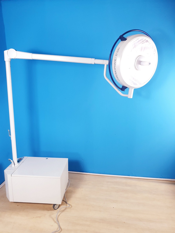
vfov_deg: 67.3
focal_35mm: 26
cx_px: 88
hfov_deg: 53.1
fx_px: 175
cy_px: 116
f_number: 2.4
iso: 200
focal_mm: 4.3
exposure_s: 1/50
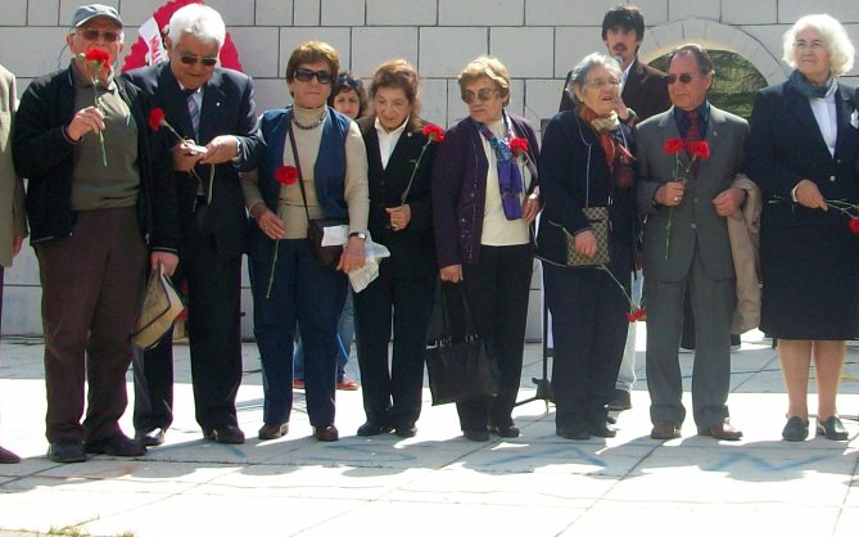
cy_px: 146
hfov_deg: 29.1
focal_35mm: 69
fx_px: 1615
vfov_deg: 18.8
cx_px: 698
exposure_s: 1/738
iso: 80
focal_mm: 5.7
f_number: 2.8
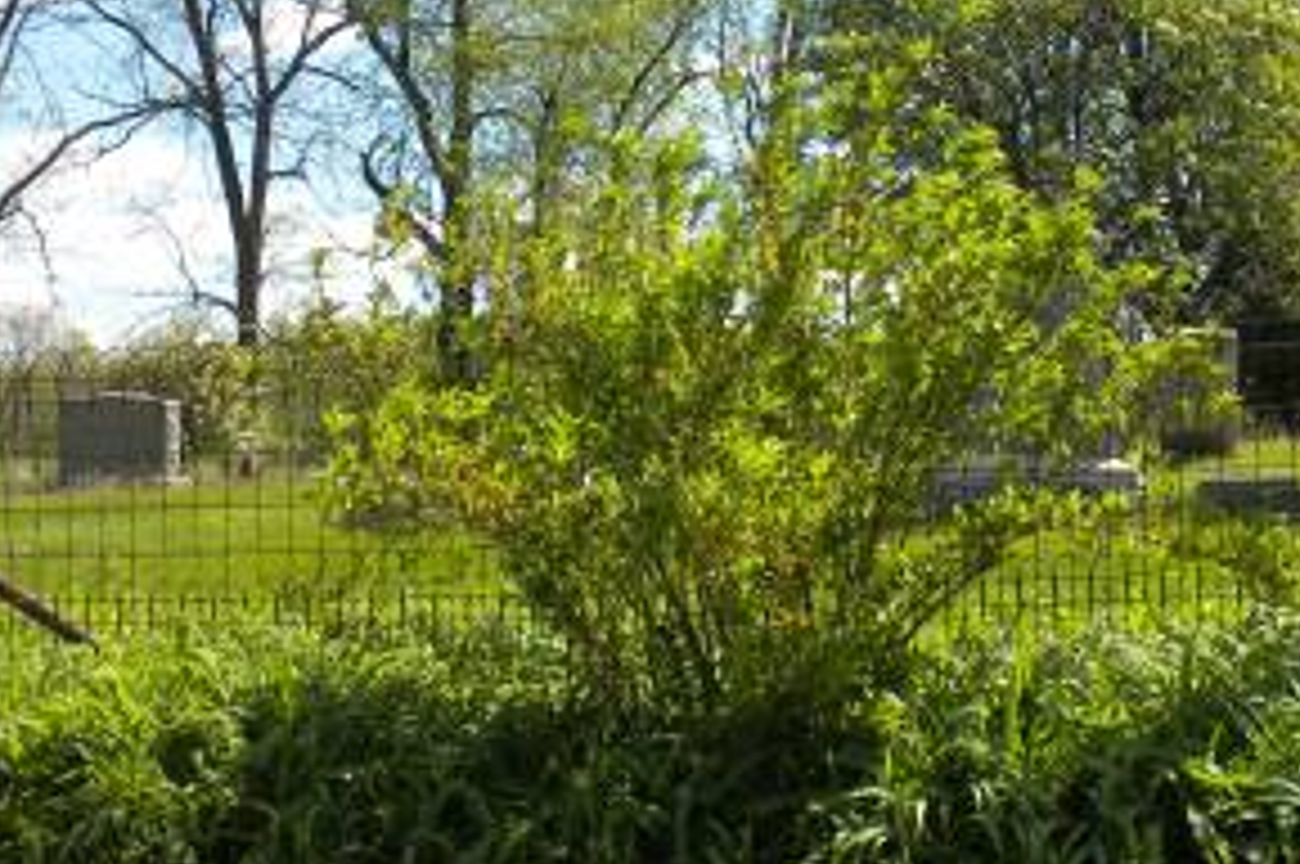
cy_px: 274
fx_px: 2886
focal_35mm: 80
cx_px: 796
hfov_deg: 25.3
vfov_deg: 17.0
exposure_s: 1/74
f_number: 10
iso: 64
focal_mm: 6.6
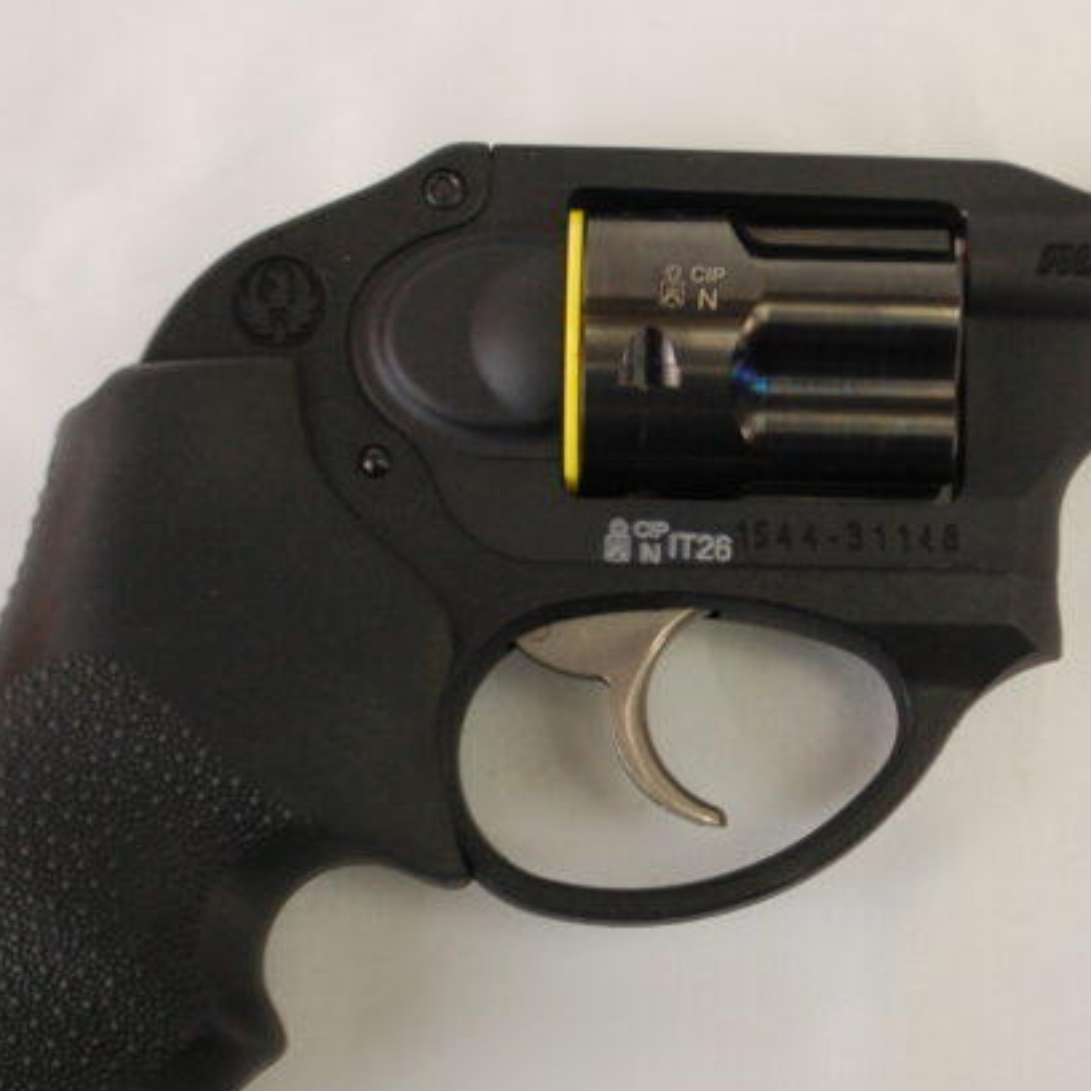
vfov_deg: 21.6
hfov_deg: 21.6
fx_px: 2853
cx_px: 714
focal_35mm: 80
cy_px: 615
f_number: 5
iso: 800
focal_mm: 32
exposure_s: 1/60
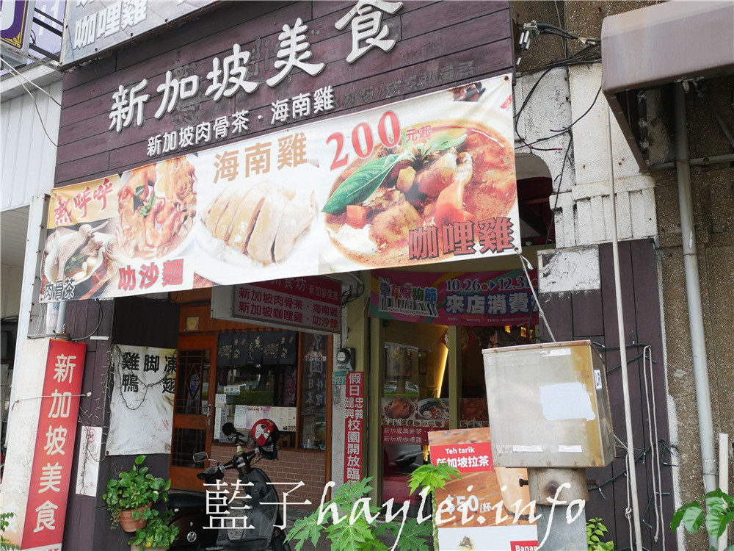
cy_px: 276
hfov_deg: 60.0
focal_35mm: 30
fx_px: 636
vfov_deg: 46.8
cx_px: 367
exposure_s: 1/320
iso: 200
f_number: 2.8
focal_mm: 15
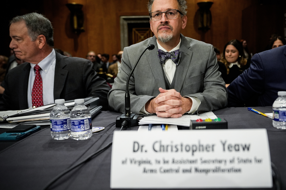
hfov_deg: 52.8
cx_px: 171
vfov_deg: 36.9
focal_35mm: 36
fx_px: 286
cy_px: 90
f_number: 2.8
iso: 2500
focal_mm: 29
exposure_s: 1/500
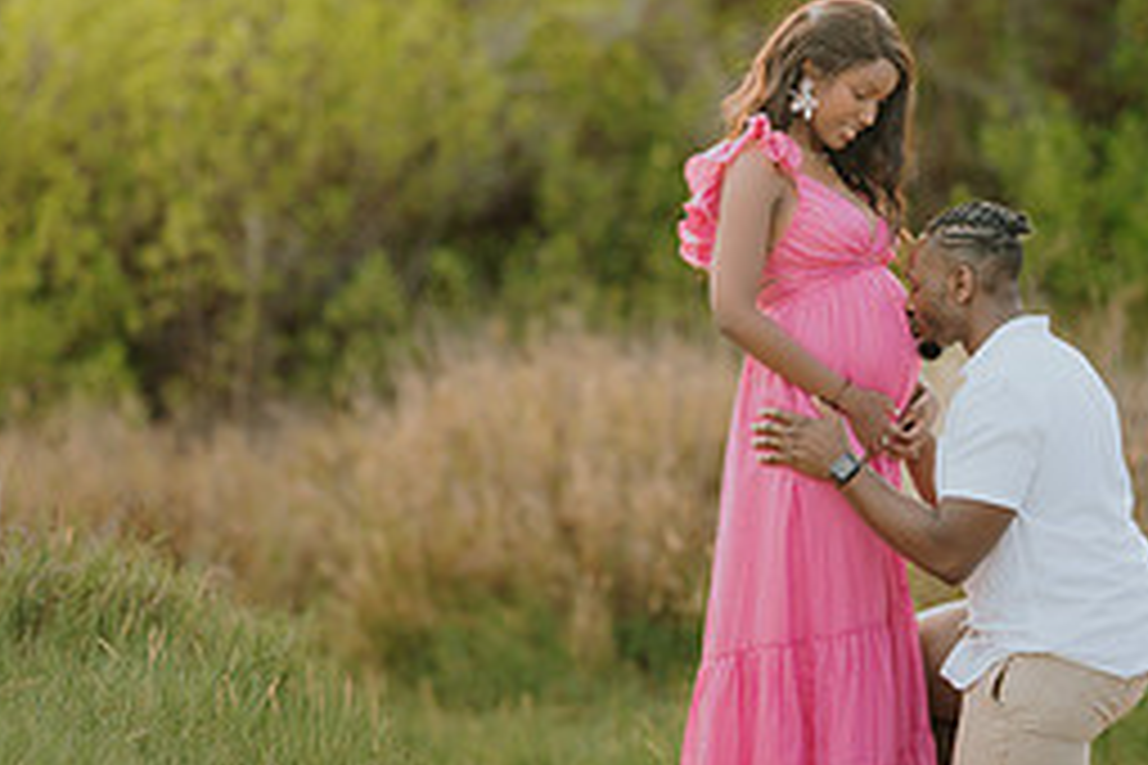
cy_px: 245
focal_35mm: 320
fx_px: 10204
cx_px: 693
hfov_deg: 6.4
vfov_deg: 4.3
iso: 50
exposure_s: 1/400
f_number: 1.8
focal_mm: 135
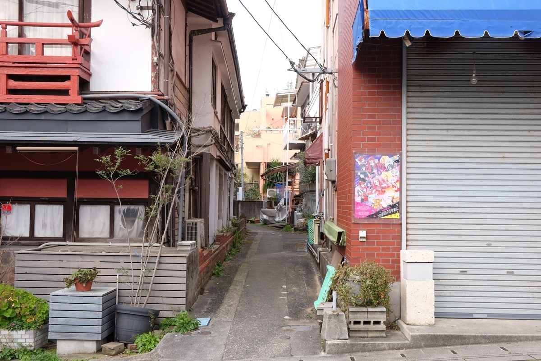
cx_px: 270
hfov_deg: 53.1
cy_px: 180
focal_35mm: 36
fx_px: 541
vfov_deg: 36.9
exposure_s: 1/140
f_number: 4.5
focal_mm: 24.3
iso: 200
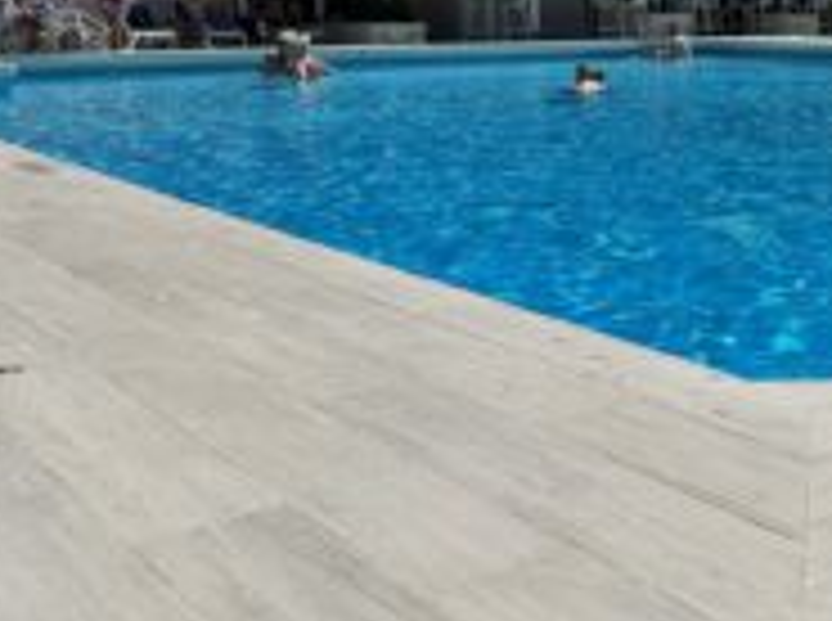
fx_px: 1247
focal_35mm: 52
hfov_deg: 34.3
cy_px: 148
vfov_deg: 27.5
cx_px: 792
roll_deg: +0.5
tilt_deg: -7.4
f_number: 1.78
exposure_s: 1/10753
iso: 80
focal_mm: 6.86
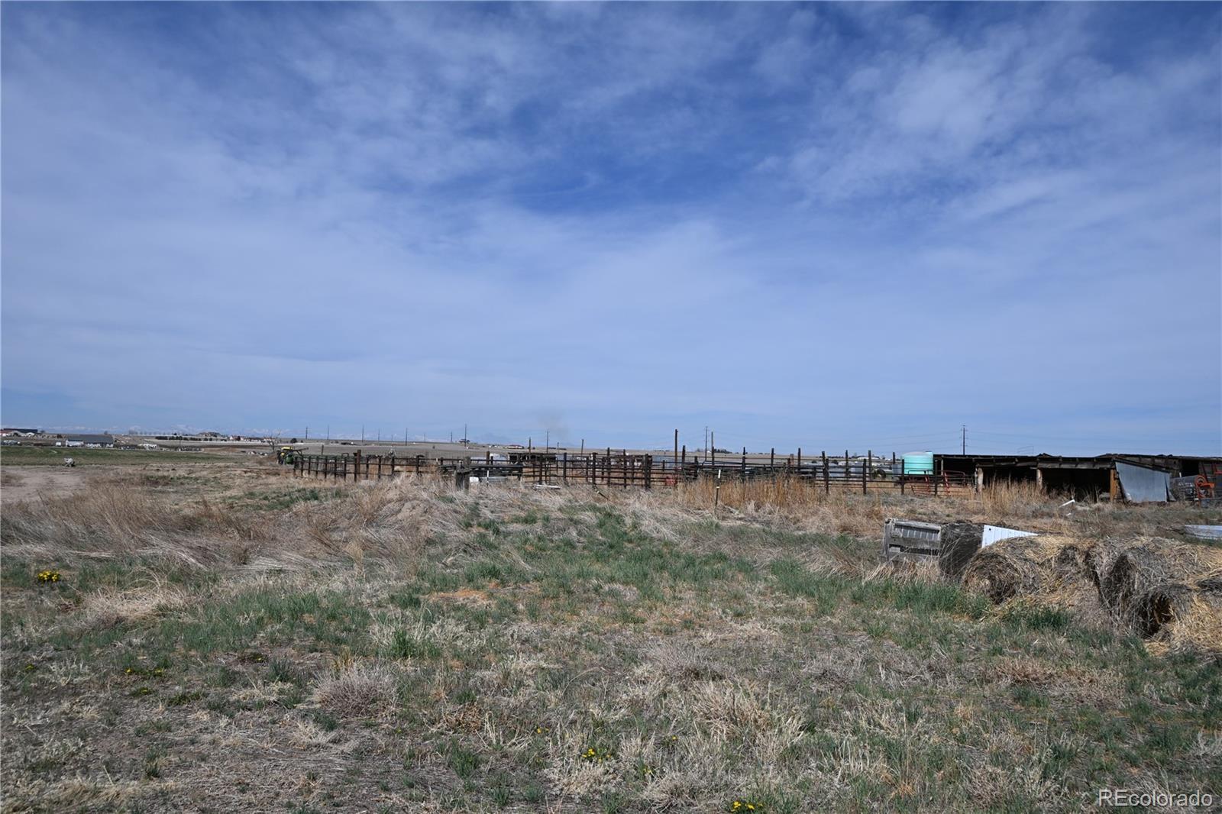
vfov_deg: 43.6
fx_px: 1018
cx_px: 611
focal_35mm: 30
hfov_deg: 61.9
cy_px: 407
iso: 100
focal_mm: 20
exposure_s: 1/640
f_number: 9
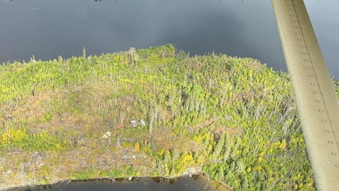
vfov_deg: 29.1
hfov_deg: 50.3
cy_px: 151
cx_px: 143
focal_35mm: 40
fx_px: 360
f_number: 1.78
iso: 80
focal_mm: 6.76
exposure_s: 1/1560
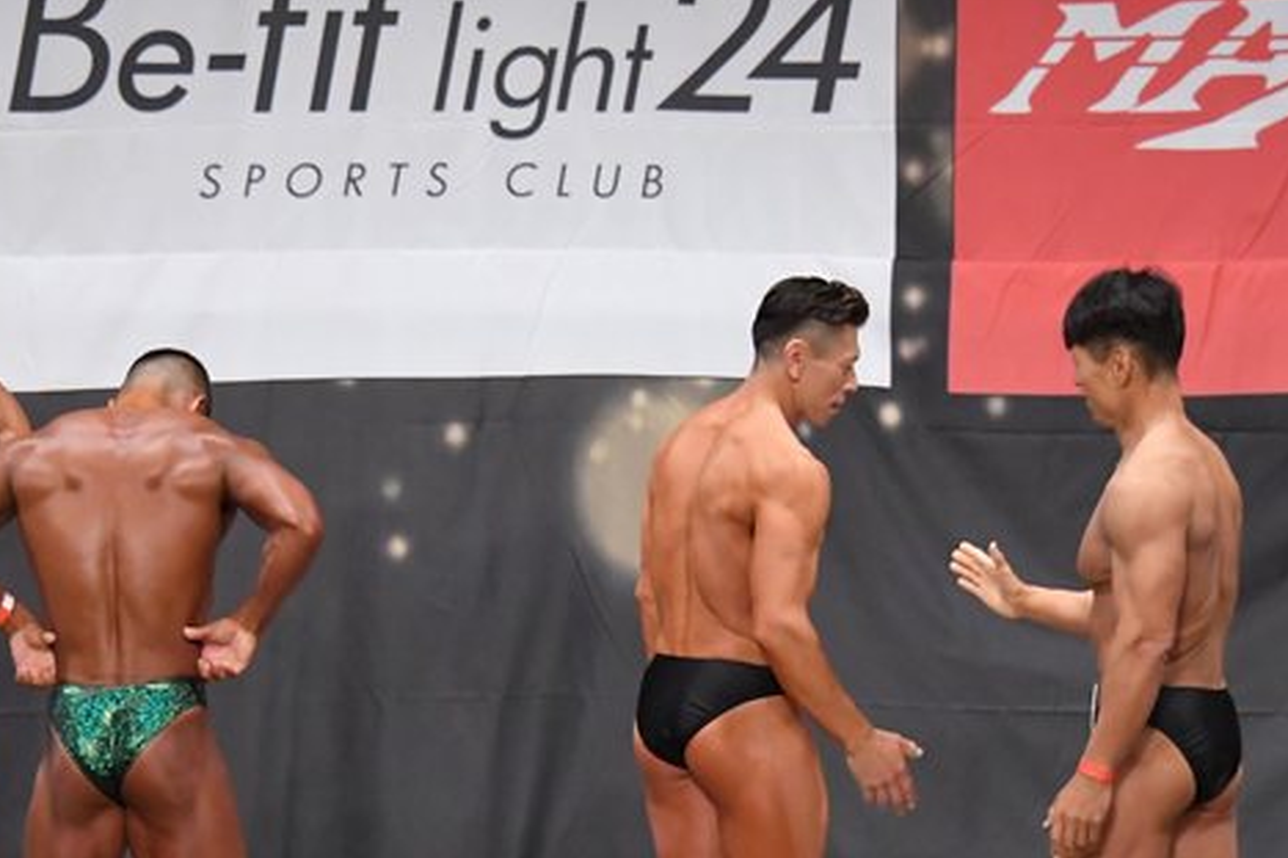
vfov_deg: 5.5
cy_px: 690
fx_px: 8905
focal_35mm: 249
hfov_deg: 8.3
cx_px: 556
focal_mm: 100
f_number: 5.6
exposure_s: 1/400
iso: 6400
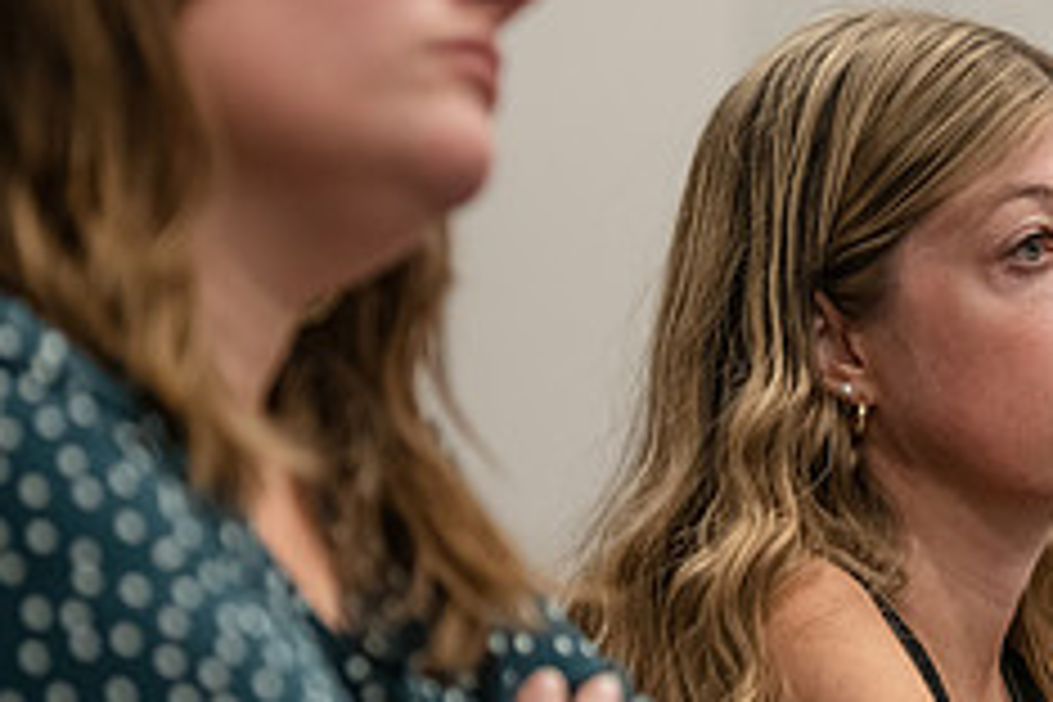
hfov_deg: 6.6
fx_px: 9067
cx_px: 1030
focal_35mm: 310
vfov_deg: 4.4
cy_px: 398
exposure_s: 1/200
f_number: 2.8
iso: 1000
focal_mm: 125
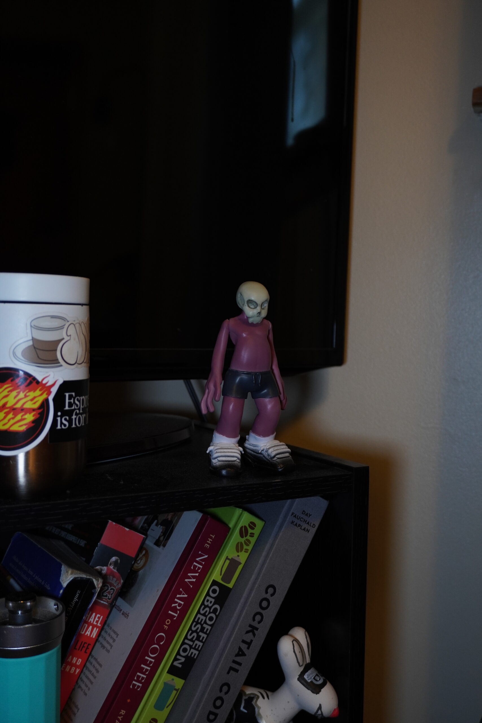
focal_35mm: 40
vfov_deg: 47.9
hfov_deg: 33.0
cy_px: 362
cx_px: 241
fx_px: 813
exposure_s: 1/50
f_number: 4.5
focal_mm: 27
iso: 640
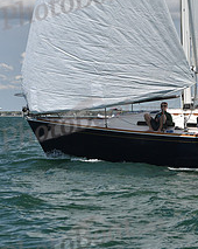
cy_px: 44
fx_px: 1313
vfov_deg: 10.8
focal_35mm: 179
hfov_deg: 8.5
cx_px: 226
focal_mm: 70
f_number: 6.3
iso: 320
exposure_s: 1/800
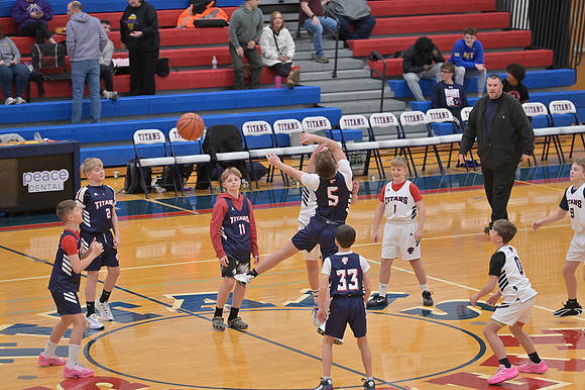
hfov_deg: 13.3
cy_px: 195
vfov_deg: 8.8
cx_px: 292
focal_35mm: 155
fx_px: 2517
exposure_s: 1/400
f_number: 4.5
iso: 2200
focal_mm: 155
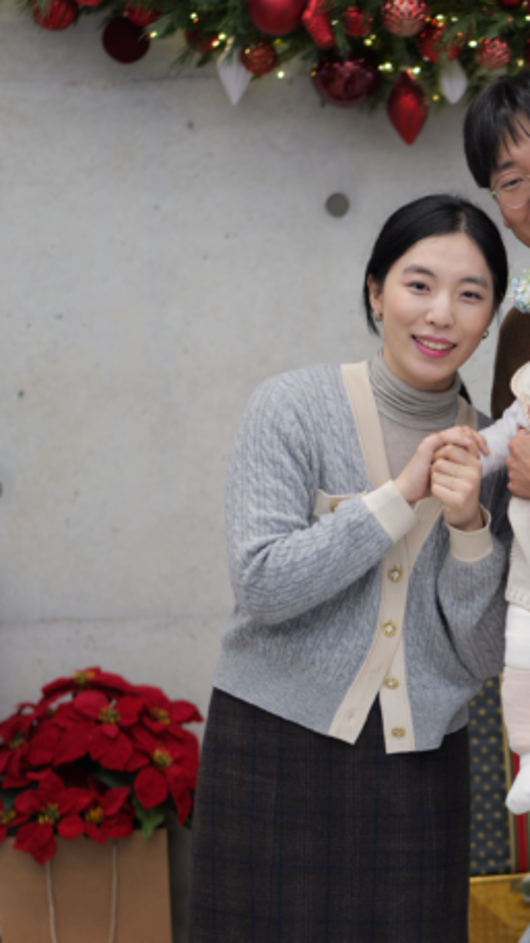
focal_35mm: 156
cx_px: 541
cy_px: 592
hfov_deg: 7.7
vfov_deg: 13.8
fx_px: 3898
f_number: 1.8
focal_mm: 85
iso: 400
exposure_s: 1/160
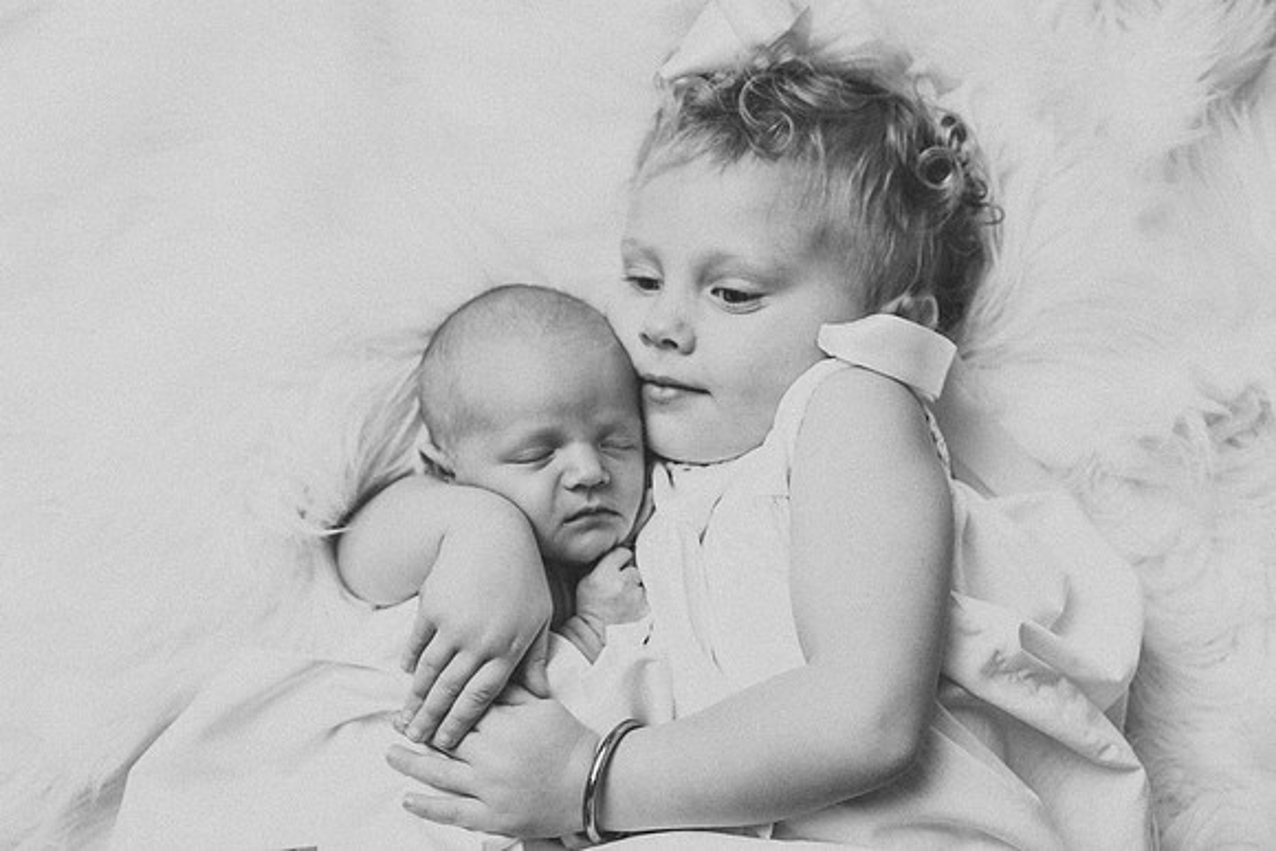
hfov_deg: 34.6
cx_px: 531
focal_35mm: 58
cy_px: 384
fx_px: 2044
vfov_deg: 23.5
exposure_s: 1/160
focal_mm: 48
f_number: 4
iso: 100
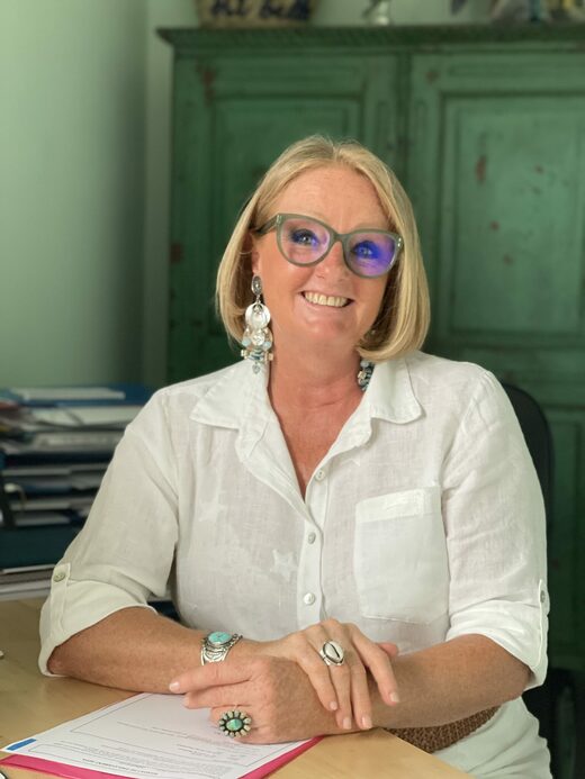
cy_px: 390
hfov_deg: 22.9
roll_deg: -1.8
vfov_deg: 30.3
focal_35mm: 64
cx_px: 292
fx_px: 1442
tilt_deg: -5.2
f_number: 2.2
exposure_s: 1/121
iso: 250
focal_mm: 7.5
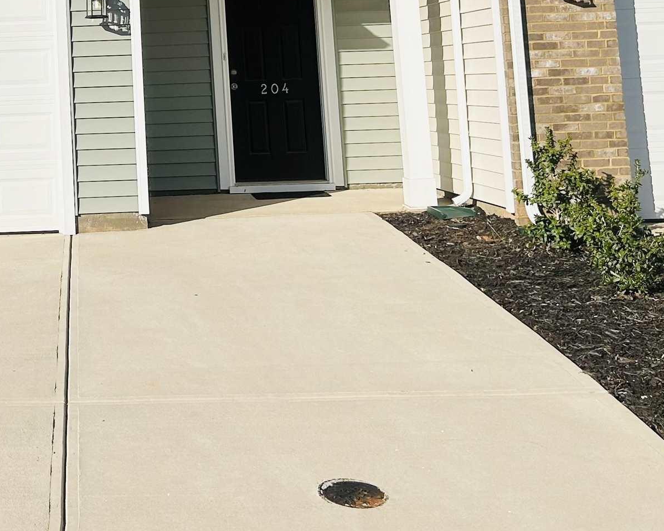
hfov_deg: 28.0
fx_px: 1278
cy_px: -88
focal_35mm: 65
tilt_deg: +5.6
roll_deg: +2.8
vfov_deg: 21.9
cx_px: 59
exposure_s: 1/6579
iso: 50
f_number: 1.5
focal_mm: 5.7
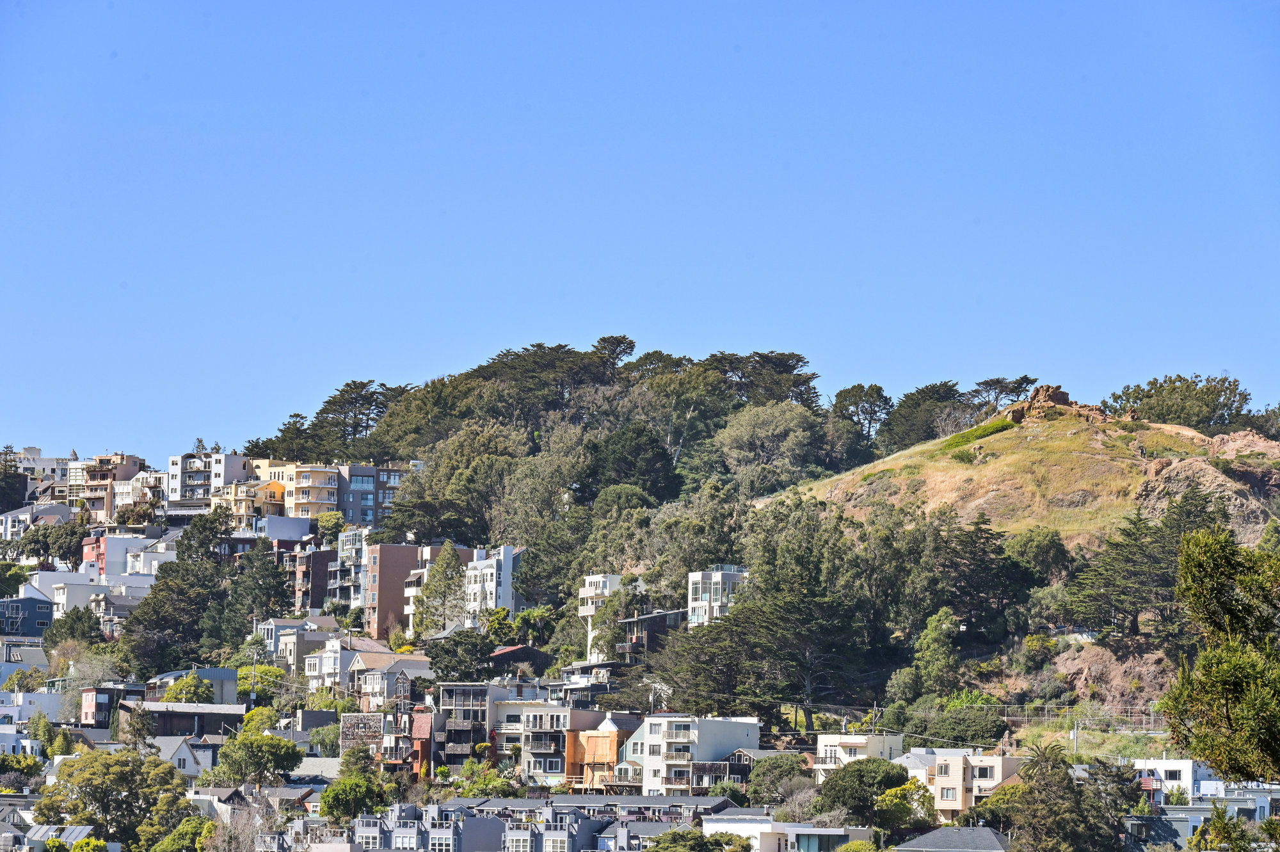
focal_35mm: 145
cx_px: 640
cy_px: 426
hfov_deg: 14.2
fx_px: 5152
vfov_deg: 9.5
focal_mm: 145
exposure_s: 1/500
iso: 400
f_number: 11
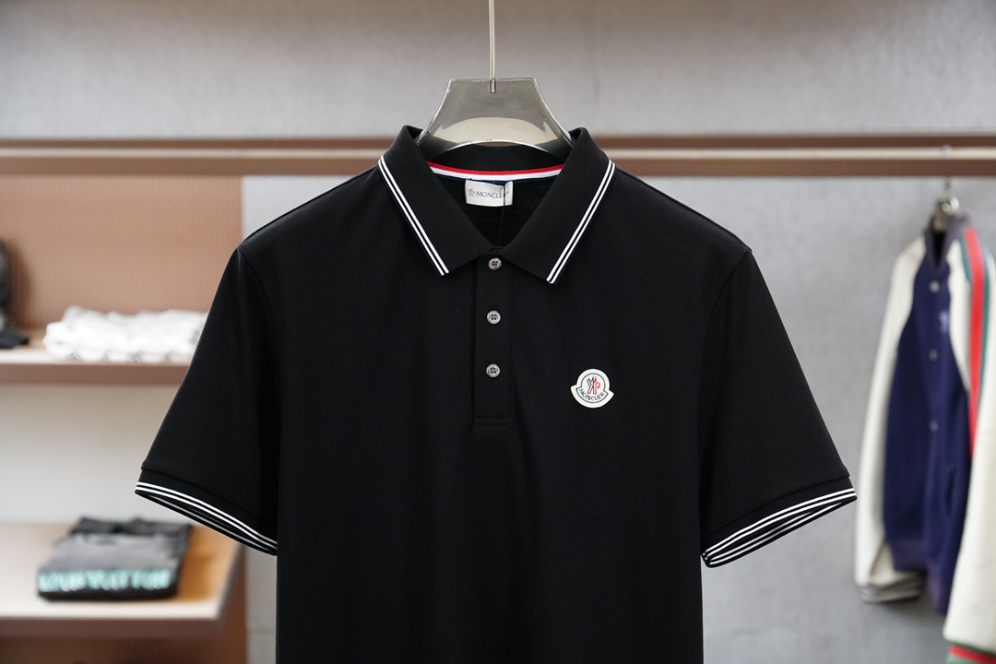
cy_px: 332
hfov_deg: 25.5
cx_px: 498
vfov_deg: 17.2
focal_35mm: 80
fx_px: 2199
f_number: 4
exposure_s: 1/100
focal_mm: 53
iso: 1600
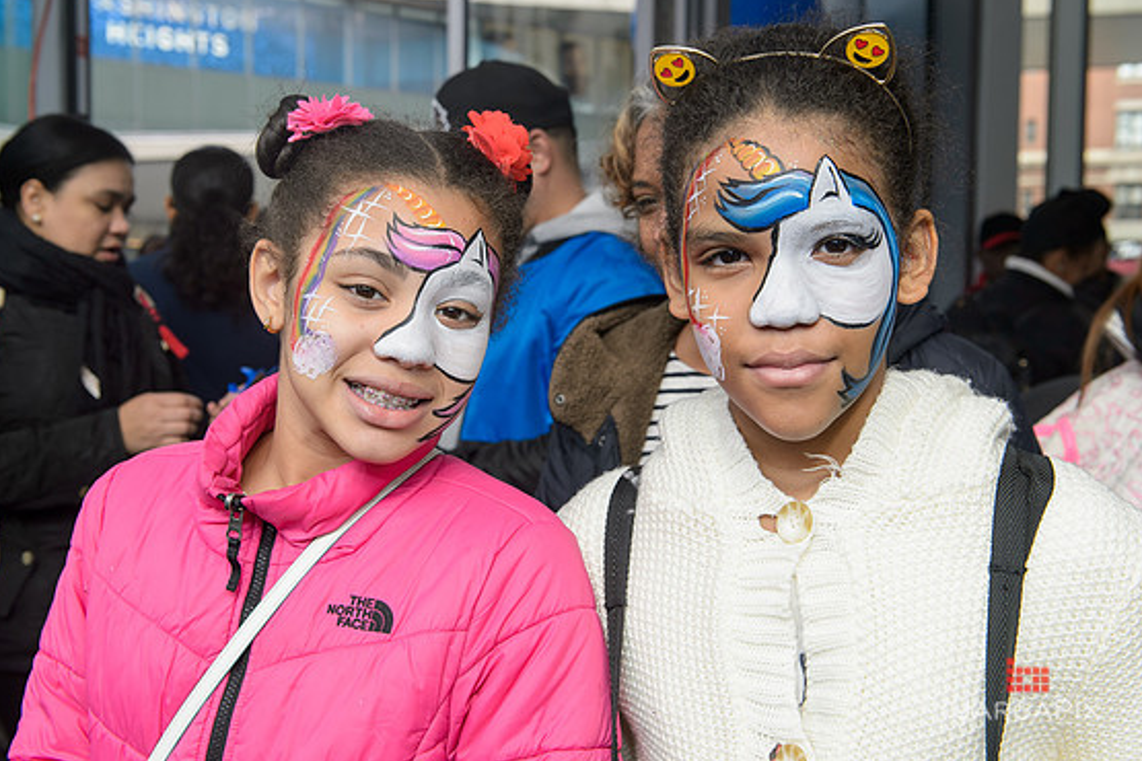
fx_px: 1491
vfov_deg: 28.6
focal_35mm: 47
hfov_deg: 41.9
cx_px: 556
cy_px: 368
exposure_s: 1/160
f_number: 5.6
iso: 400
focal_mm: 45
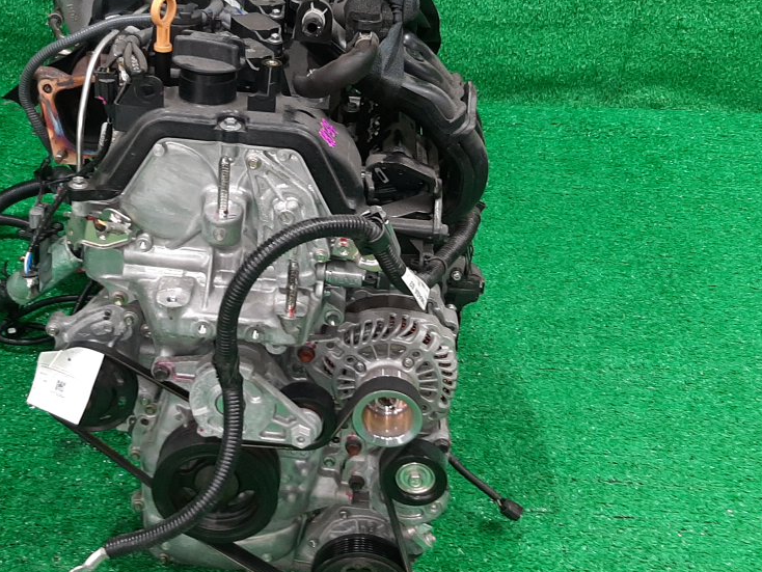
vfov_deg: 28.6
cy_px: 275
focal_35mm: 51
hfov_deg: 37.0
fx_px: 1123
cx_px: 240
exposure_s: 1/50
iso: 137
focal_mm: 3.93
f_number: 1.7
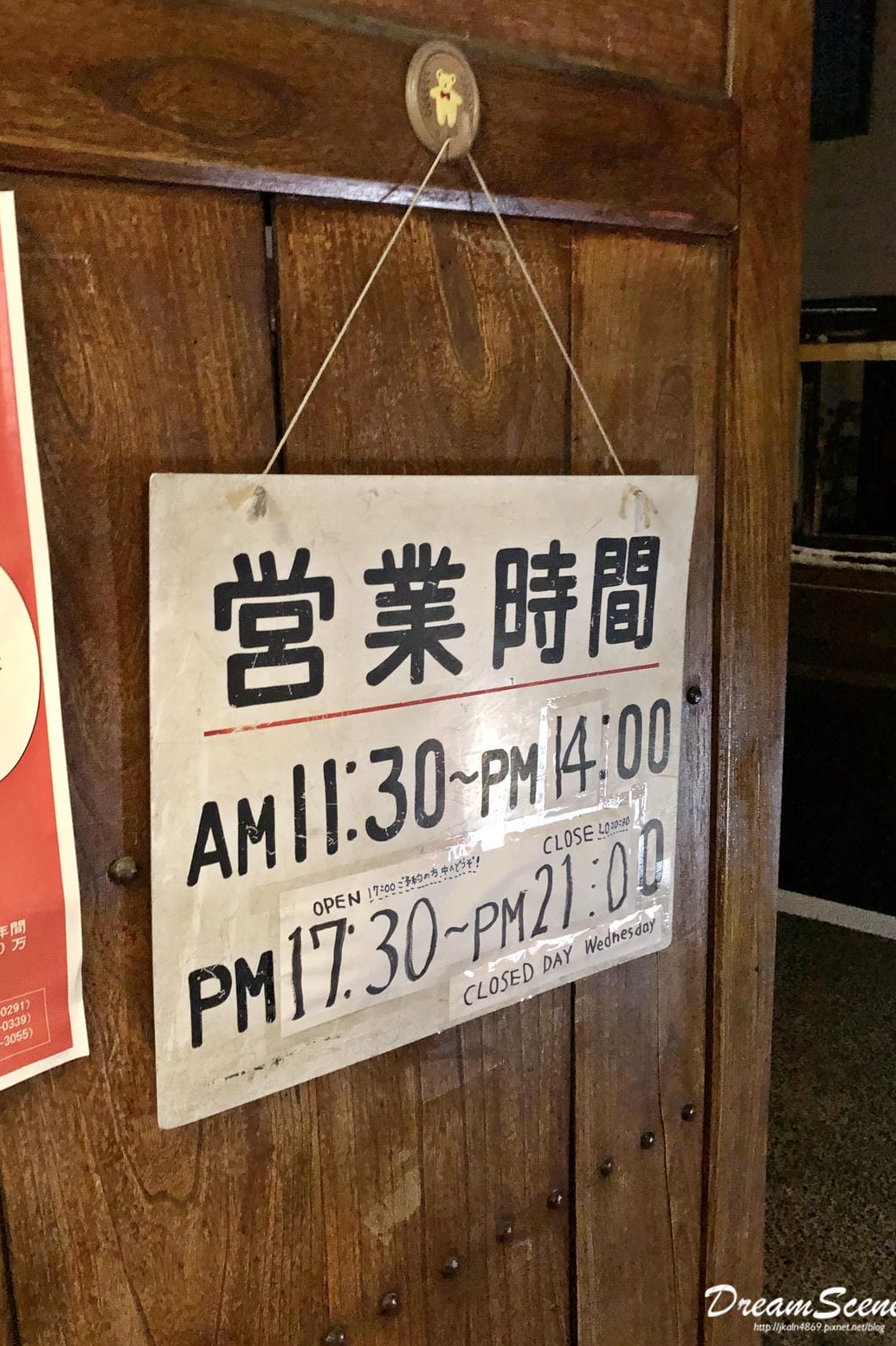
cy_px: 662
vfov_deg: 61.9
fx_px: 1120
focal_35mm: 30
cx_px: 441
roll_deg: +2.1
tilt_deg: -13.5
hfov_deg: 43.6
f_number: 1.8
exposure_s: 1/4
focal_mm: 3.99
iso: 100
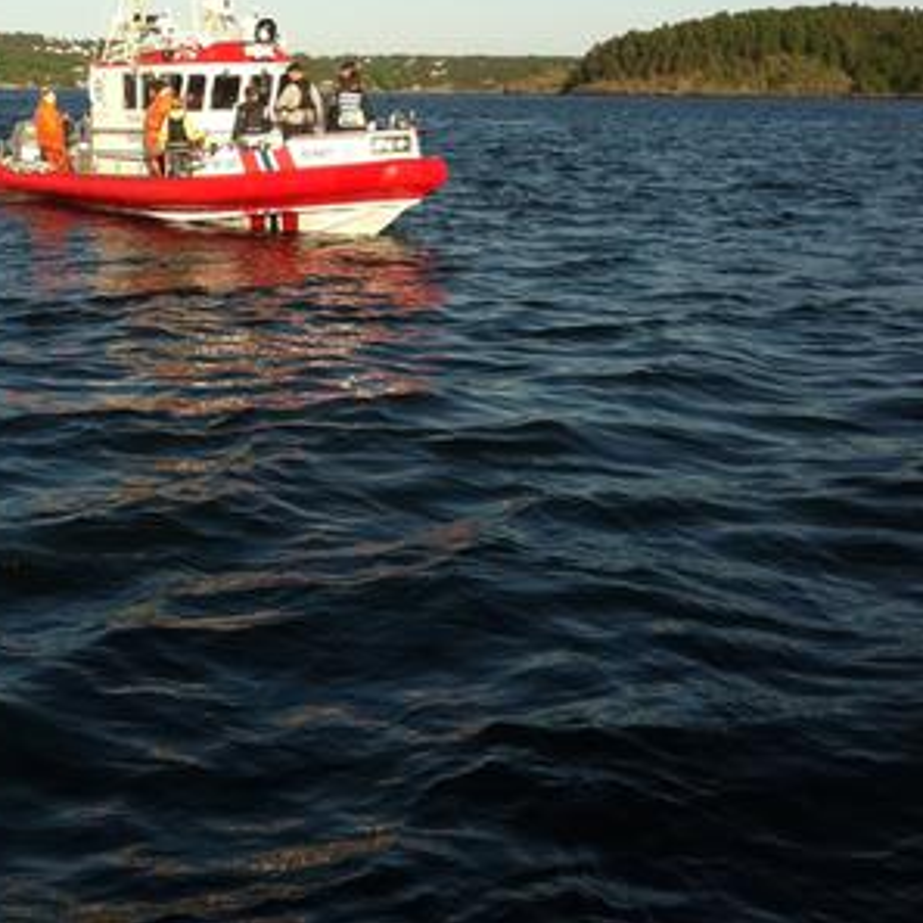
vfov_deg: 30.2
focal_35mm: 56
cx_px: 333
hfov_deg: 30.4
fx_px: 1689
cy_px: 270
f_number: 2.8
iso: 80
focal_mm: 3.85
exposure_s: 1/943
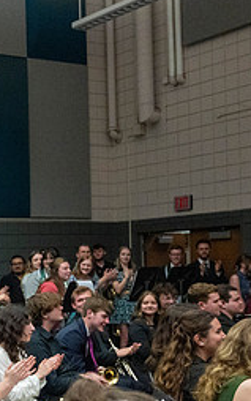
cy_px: 271
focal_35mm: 71
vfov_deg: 28.8
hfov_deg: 16.4
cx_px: -145
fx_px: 776
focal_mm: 30.5
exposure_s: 1/500
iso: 10000
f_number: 4
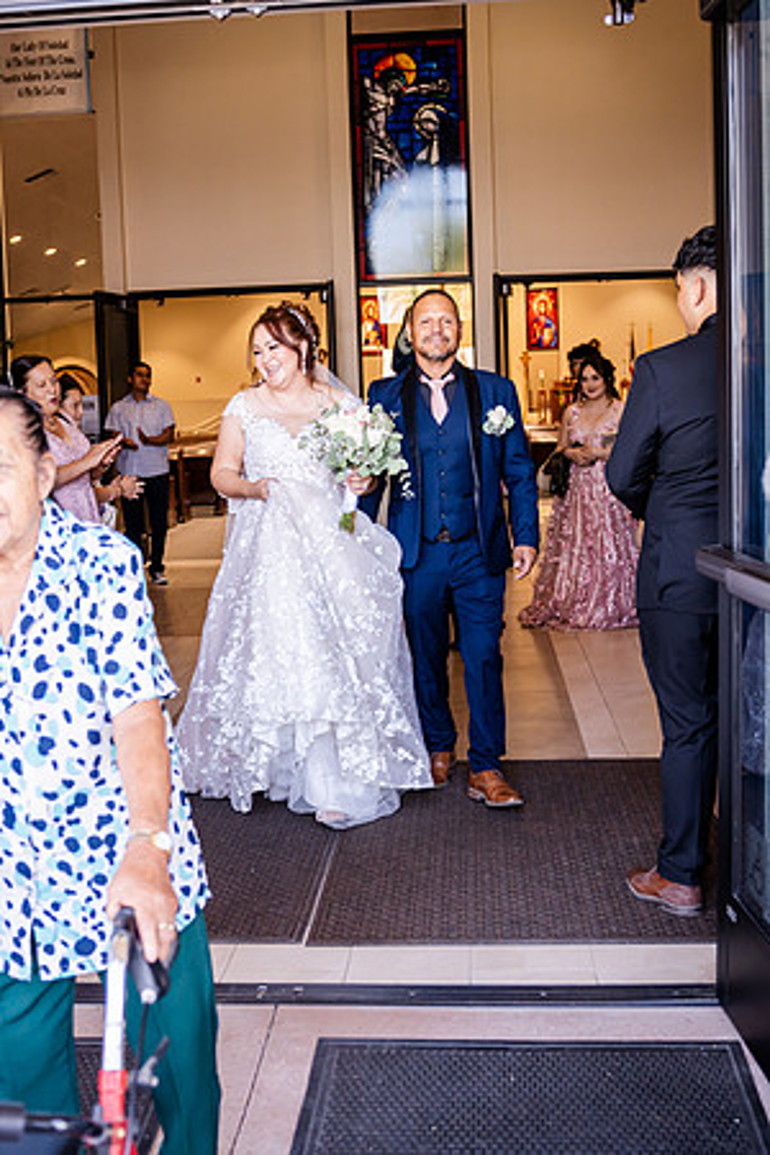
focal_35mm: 42
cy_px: 578
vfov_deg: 46.4
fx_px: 1347
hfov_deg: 31.9
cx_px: 354
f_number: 2.8
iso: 640
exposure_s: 1/320
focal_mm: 28
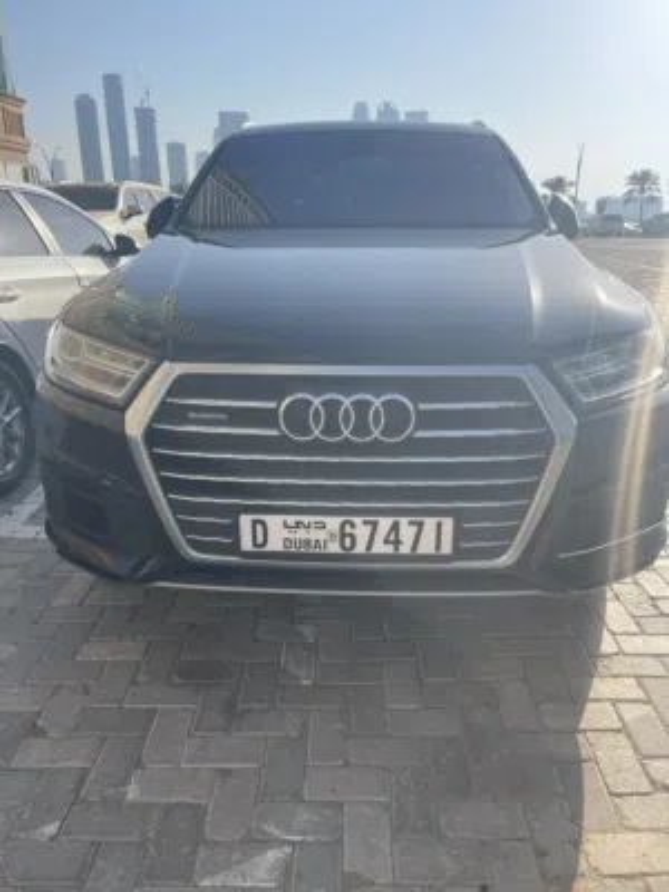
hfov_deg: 54.9
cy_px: 446
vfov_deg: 69.4
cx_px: 334
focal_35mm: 25
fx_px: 644
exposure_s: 1/2545
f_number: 1.6
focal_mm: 5.1
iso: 32
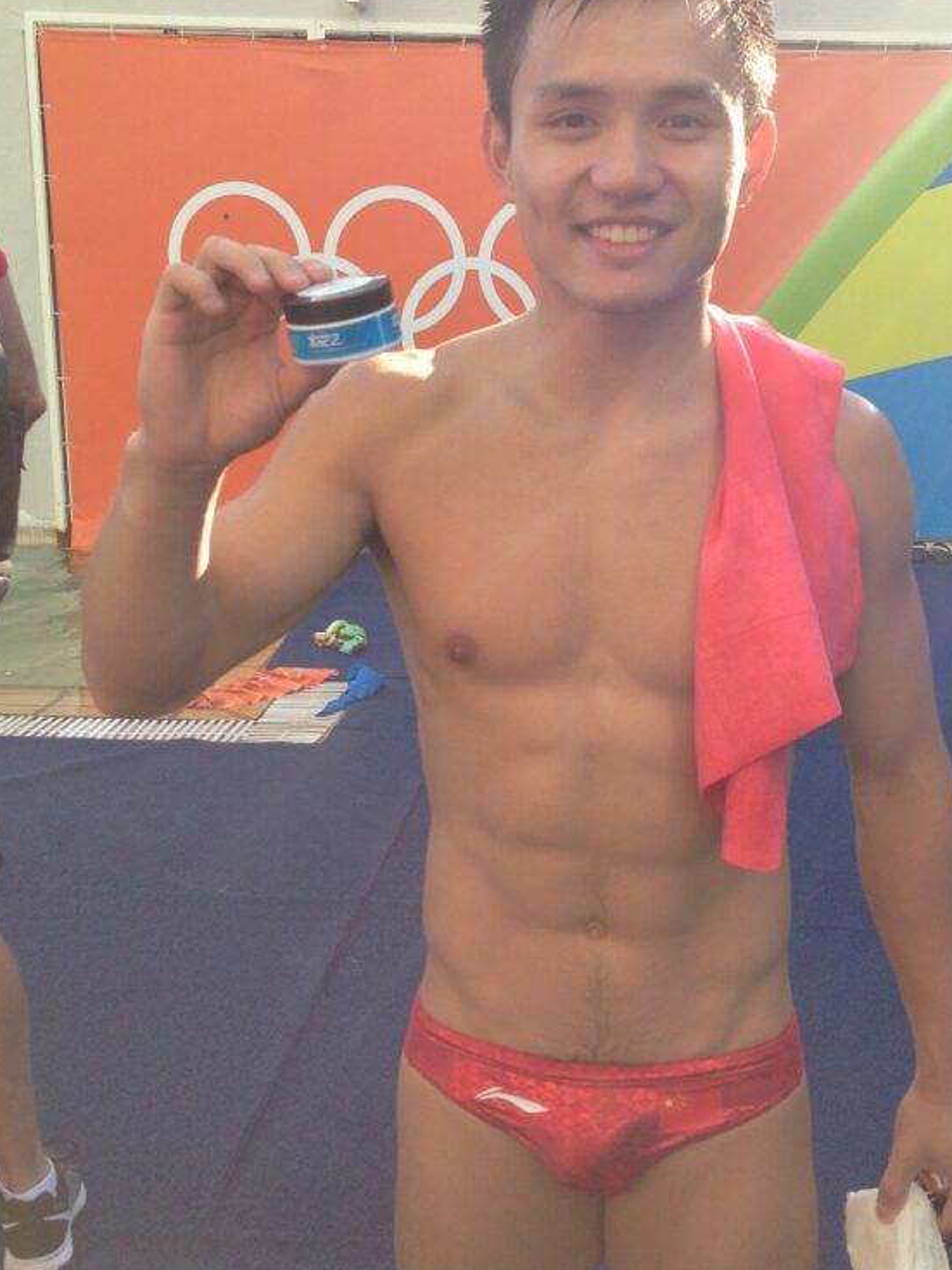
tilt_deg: -13.8
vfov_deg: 41.2
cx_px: 572
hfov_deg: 31.4
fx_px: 1687
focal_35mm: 46
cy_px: 669
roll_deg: -0.6
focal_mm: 4.12
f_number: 2.4
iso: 50
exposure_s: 1/350
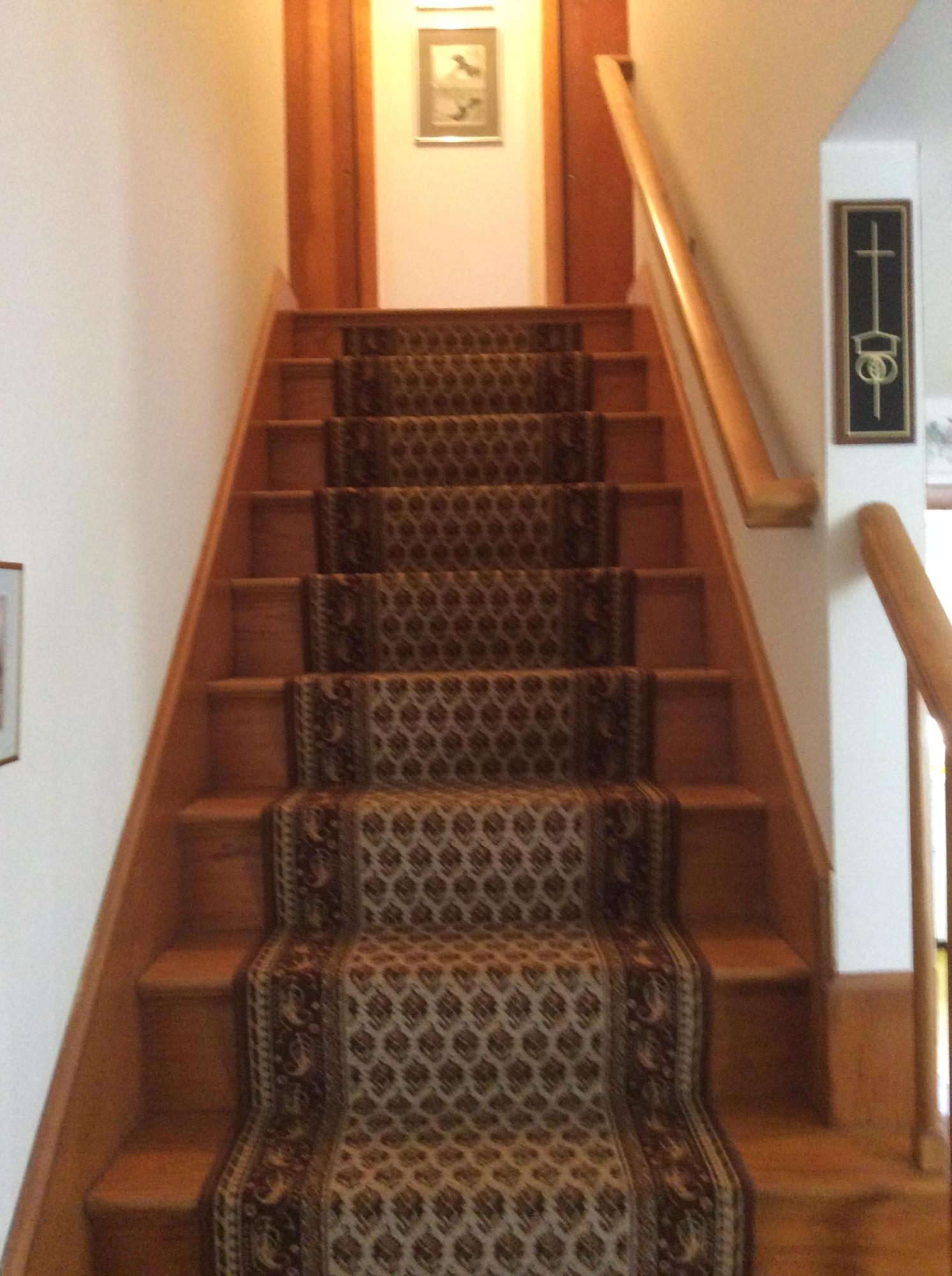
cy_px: 638
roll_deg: +1.7
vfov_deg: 56.9
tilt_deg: -1.0
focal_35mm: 32
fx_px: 1177
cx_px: 476
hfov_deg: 44.0
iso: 320
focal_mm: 3.3
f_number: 2.4
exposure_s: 1/15
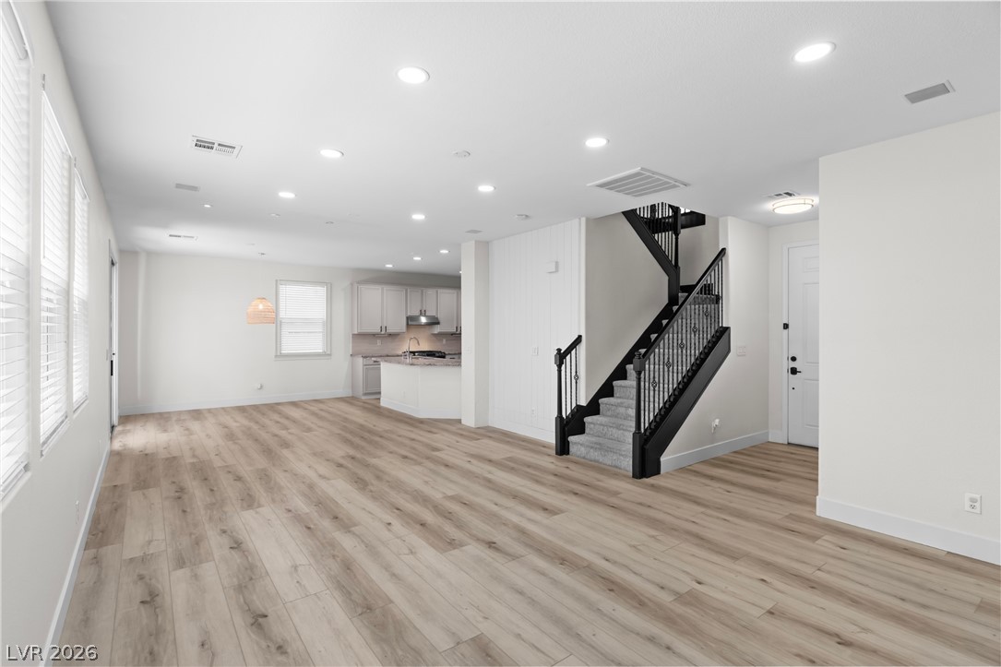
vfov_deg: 70.4
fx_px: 473
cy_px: 334
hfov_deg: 93.3
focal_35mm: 17
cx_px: 500
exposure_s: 1/20
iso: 400
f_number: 8
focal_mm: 17
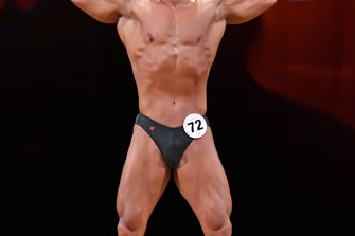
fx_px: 4603
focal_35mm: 467
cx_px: 157
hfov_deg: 4.4
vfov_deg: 2.9
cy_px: 126
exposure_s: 1/400
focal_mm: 135
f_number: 5.6
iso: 4000
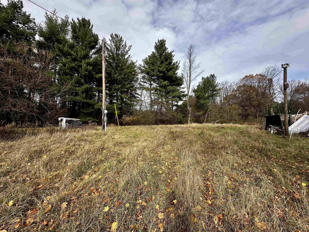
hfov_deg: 102.1
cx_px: 154
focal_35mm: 14
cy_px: 116
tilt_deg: +2.7
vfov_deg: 85.7
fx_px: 125
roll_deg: +0.7
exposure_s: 1/774
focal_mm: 2.22
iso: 40
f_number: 2.2
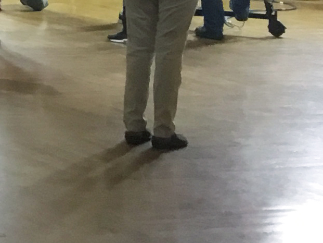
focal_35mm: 163
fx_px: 1521
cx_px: -350
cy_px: -116
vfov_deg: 8.9
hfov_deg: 10.9
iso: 80
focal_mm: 3.3
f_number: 2.4
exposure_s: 1/30
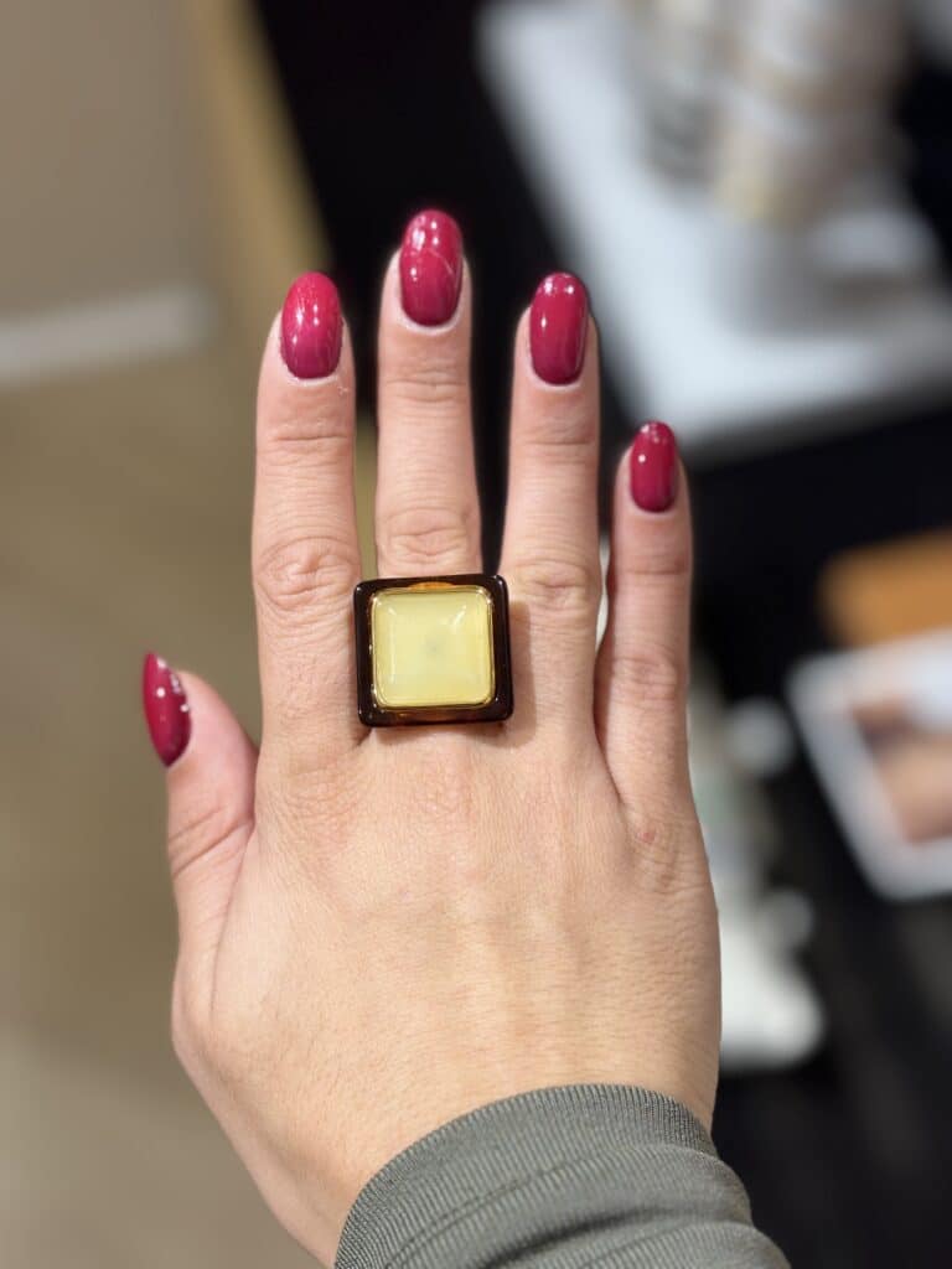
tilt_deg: -61.2
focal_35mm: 52
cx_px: 476
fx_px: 1907
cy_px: 634
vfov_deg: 36.8
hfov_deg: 28.0
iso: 32
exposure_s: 1/50
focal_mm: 5.96
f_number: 1.6
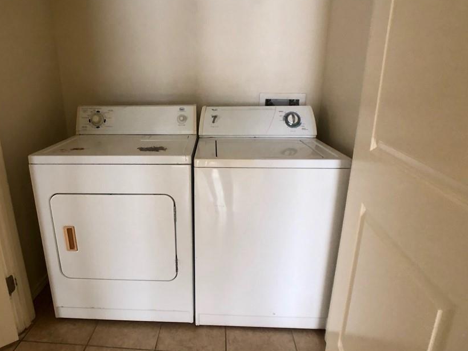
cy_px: 166
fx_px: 473
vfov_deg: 40.7
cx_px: 205
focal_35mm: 35
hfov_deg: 52.5
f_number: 1.8
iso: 64
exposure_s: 1/15
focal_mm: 4
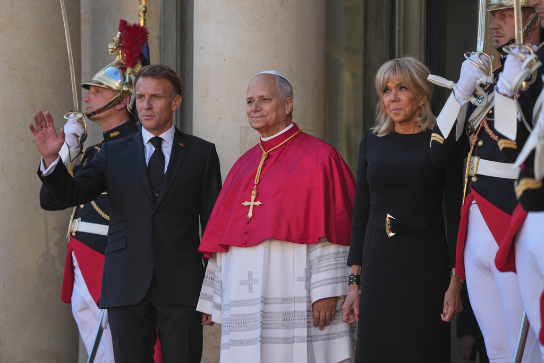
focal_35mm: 274
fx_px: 4139
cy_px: 182
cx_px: 272
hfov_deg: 7.5
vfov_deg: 5.0
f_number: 5.6
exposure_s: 1/640
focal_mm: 274
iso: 400
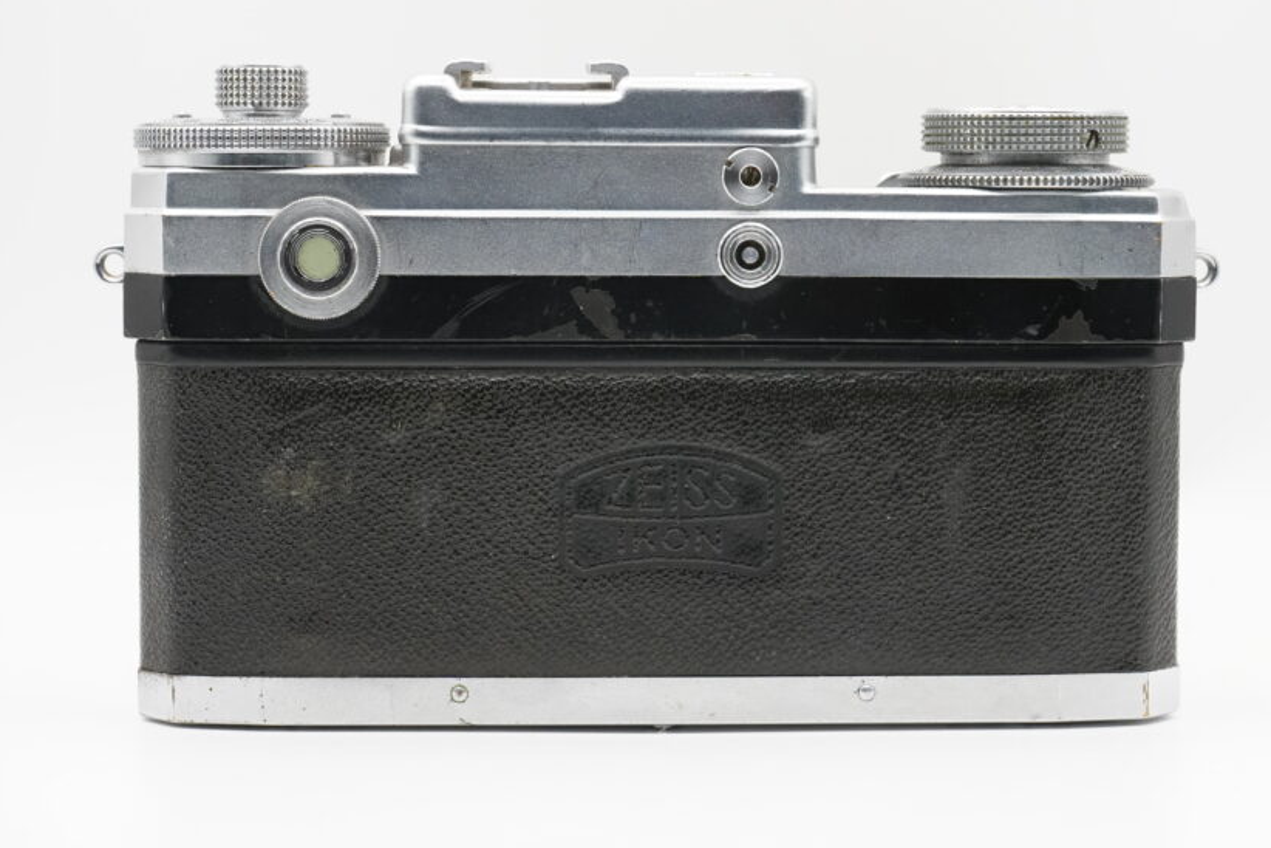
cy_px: 386
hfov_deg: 25.0
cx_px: 702
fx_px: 2860
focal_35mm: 81
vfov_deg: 16.9
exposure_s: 1/125
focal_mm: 65
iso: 4000
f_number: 11
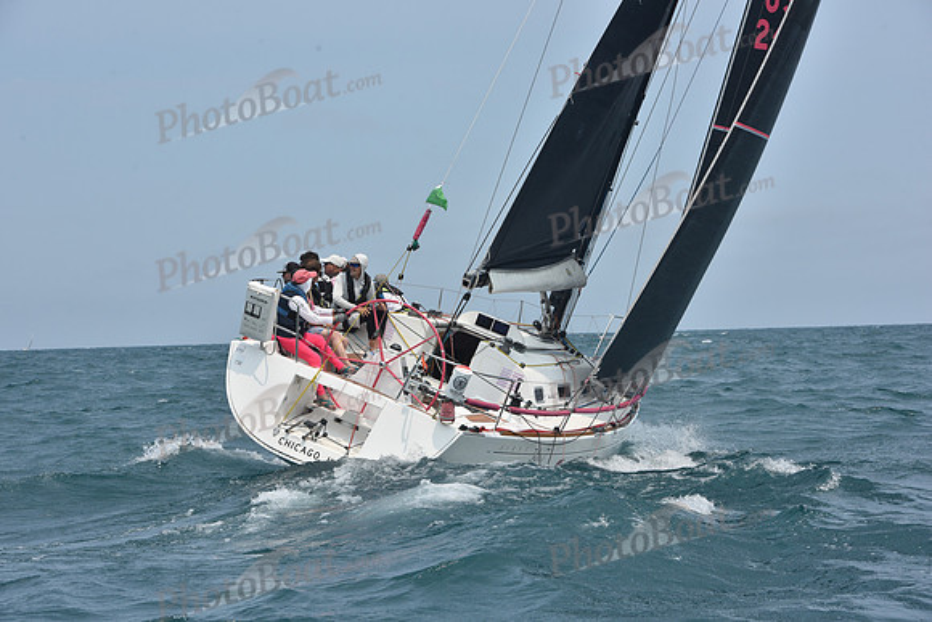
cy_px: 311
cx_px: 466
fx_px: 3107
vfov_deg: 11.4
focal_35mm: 120
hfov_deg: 17.1
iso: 250
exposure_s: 1/800
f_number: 11
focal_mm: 120
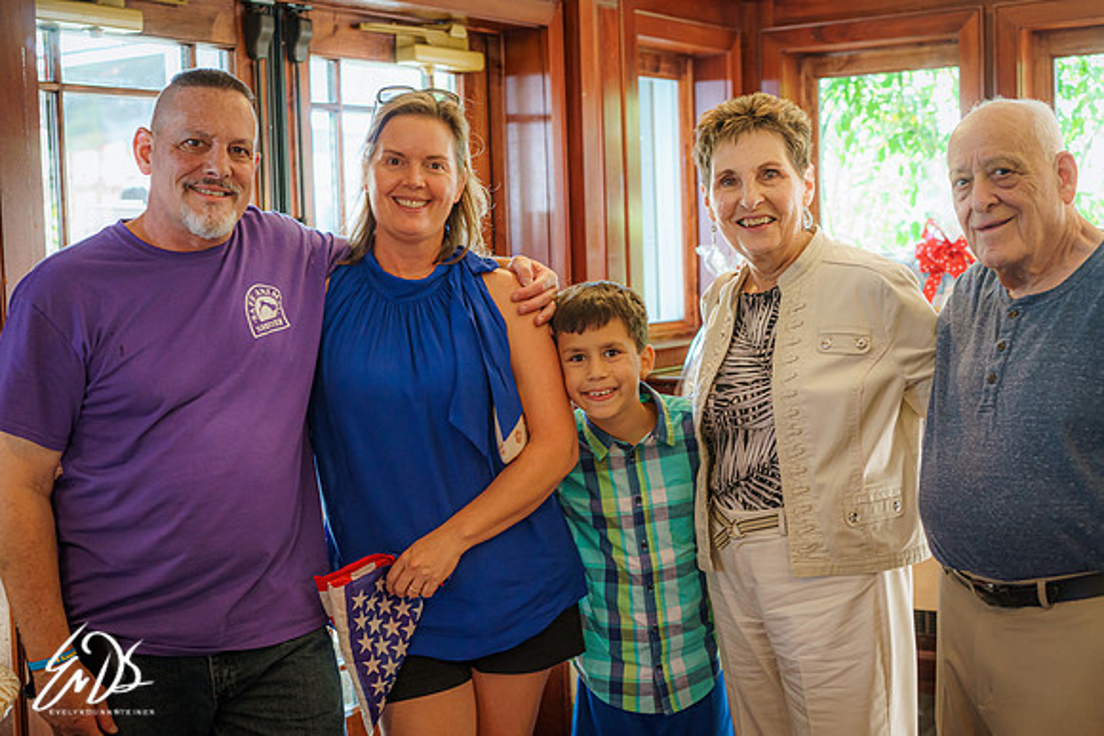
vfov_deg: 24.6
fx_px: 1687
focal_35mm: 55
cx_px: 552
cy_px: 368
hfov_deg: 36.2
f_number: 4
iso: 1250
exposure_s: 1/60
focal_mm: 55
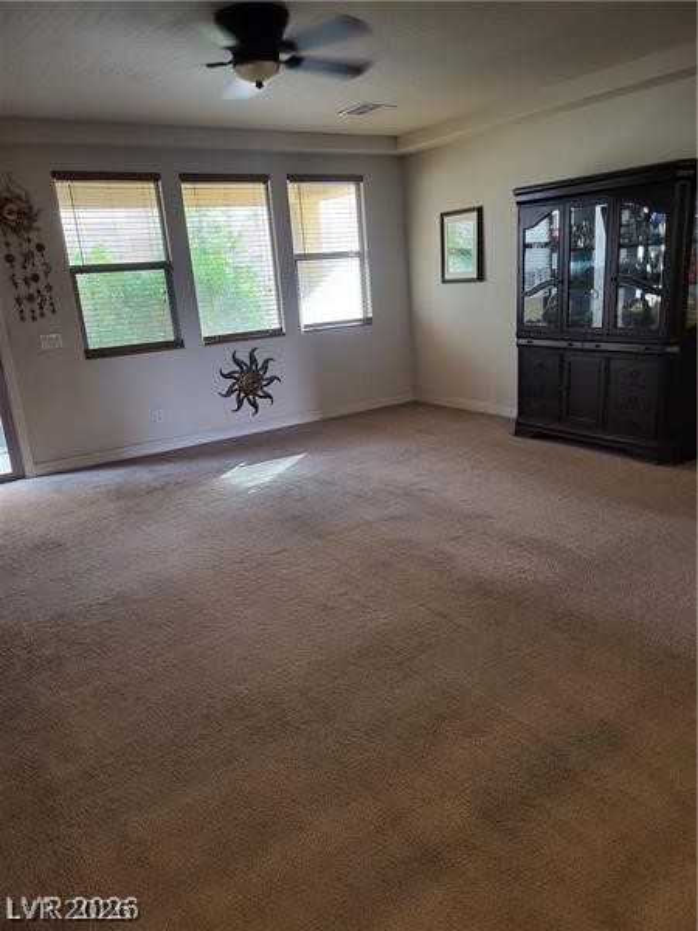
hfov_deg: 53.1
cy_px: 466
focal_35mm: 26
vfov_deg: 67.3
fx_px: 699
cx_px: 349
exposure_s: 1/40
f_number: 1.8
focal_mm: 5.4
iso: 400
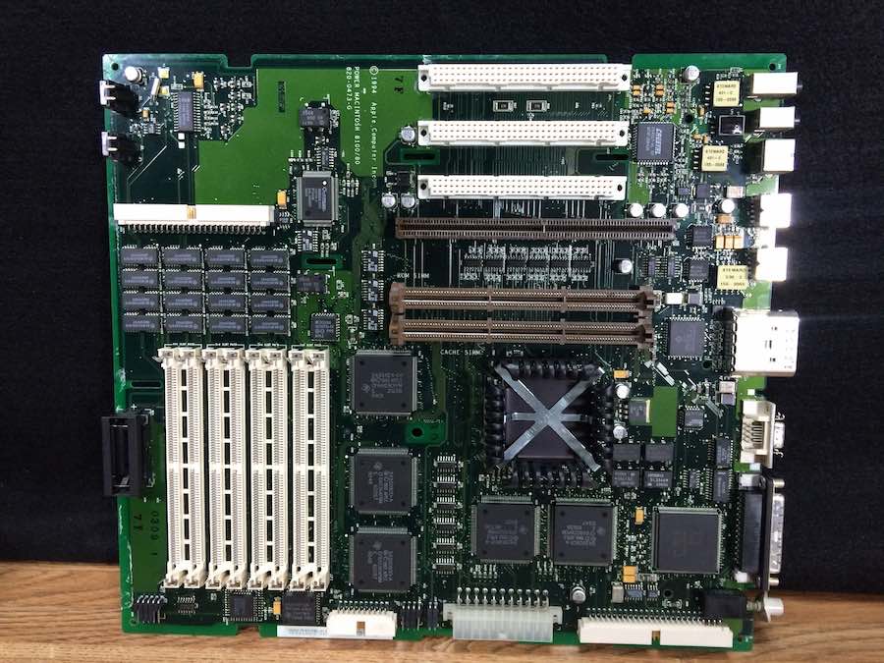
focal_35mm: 29
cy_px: 332
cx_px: 442
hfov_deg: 61.7
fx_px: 741
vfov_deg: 48.2
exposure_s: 1/30
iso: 64
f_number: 2.2
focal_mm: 4.15
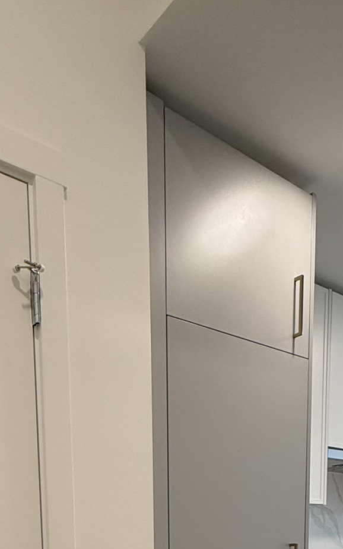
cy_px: 623
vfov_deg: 40.7
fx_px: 553
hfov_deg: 34.2
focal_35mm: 37
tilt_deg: -7.0
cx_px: 119
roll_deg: +1.2
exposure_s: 1/120
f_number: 2.2
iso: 250
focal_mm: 2.22
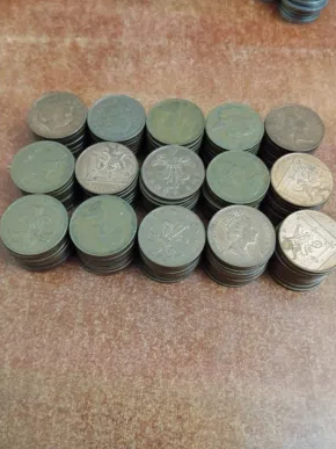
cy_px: 219
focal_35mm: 30
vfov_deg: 60.0
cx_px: 169
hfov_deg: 46.8
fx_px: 388
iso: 1600
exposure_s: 1/20
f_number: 1.8
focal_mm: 4.22
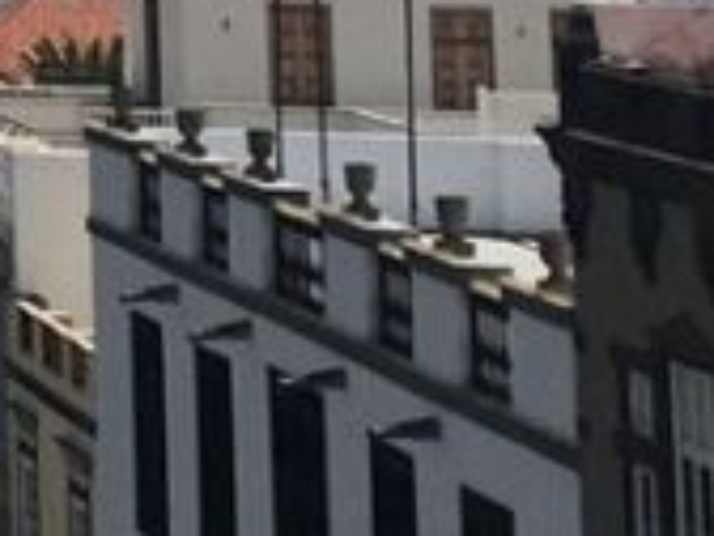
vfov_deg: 6.7
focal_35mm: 207
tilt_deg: +7.1
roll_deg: -1.1
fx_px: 4270
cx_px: -982
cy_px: -838
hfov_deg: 8.7
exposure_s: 1/4525
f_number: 2.2
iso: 25
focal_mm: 4.15
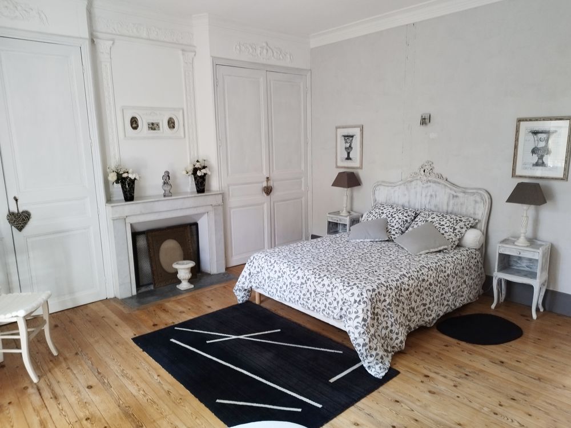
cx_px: 286
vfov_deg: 56.8
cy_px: 214
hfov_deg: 71.6
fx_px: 396
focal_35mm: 24
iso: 850
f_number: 1.89
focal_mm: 5.89
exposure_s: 1/25
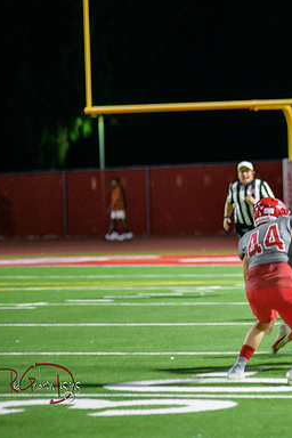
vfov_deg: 7.6
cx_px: 299
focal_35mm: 272
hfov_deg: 5.0
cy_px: 218
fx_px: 3309
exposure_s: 1/250
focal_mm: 180
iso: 1600
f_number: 2.8
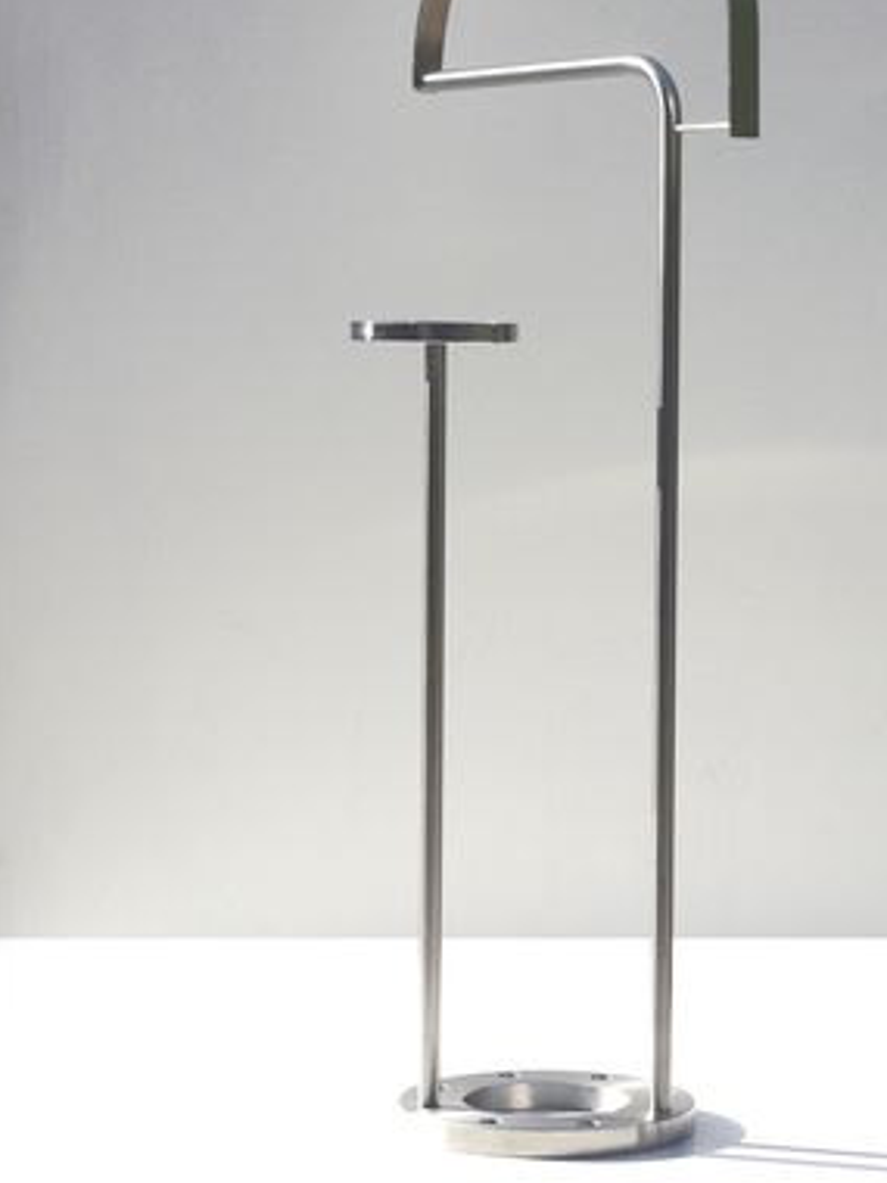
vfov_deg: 16.3
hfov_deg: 12.2
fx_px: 4134
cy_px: 467
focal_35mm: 121
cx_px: 577
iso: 80
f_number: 4
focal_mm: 15.3
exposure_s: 1/500
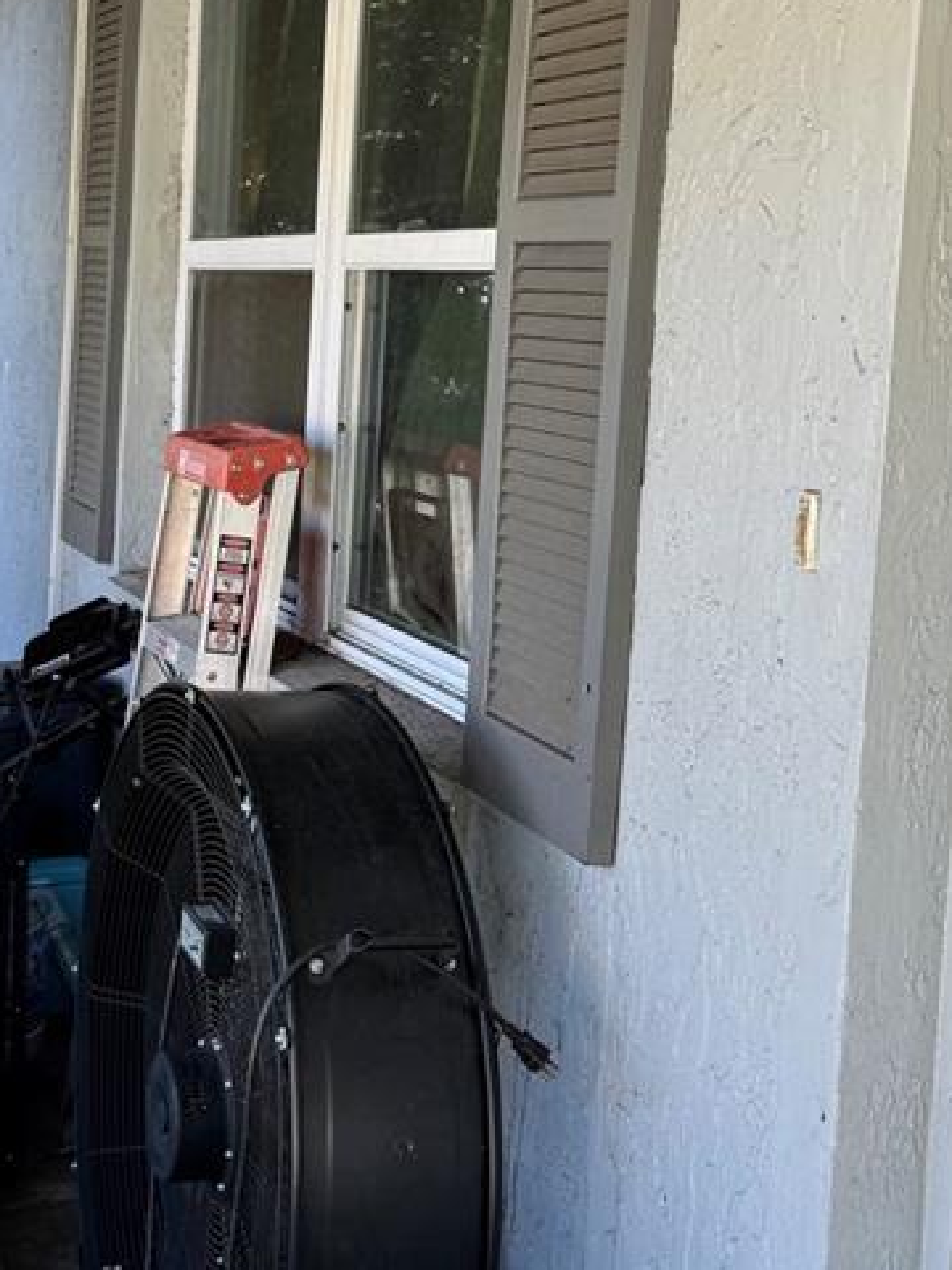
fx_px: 2200
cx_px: 275
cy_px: 468
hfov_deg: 24.2
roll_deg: -3.7
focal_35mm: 60
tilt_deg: -4.5
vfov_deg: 32.0
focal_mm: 6.76
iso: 64
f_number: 1.78
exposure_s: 1/143
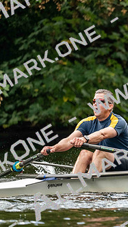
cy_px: 116
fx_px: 4412
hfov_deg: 1.7
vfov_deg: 3.0
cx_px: 172
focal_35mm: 732
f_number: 4.5
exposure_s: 1/2500
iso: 2000
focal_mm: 400
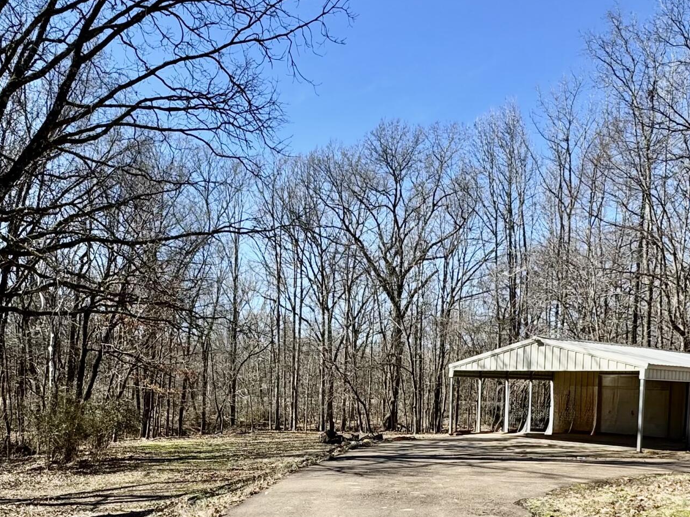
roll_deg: -1.7
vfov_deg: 41.1
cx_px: 307
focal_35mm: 33
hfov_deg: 55.2
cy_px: 415
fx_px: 658
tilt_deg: -2.4
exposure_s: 1/812
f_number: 2.2
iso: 40
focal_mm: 2.22
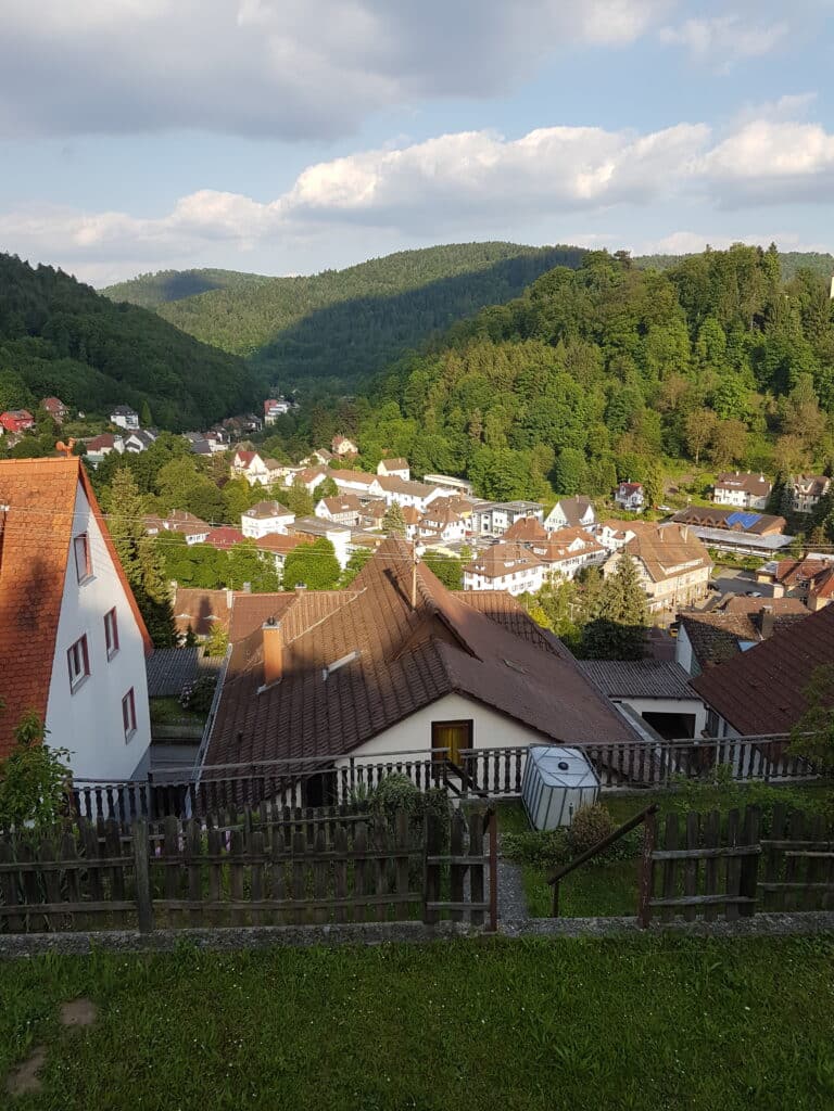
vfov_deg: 67.3
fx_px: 835
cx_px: 417
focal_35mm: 26
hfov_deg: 53.1
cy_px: 556
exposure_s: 1/1140
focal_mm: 4.2
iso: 40
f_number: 1.7
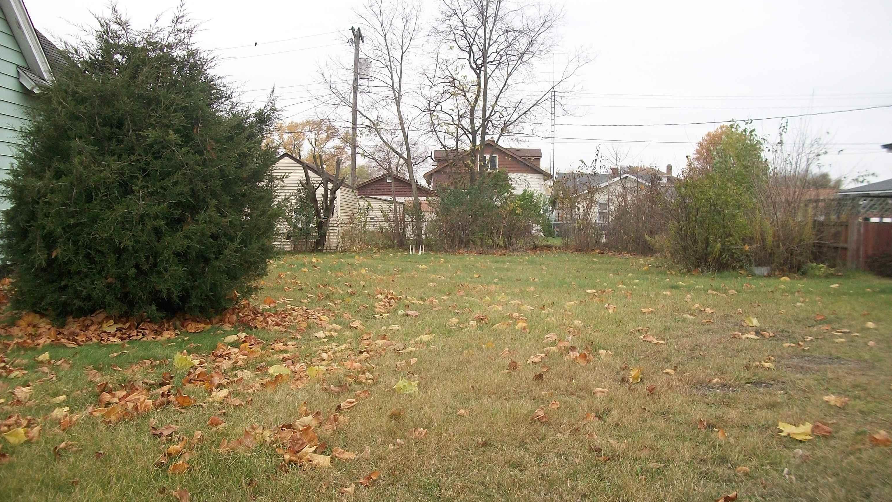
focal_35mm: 35
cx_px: 446
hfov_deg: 56.6
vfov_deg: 33.7
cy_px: 278
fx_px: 828
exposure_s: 1/125
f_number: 2.9
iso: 80
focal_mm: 5.7
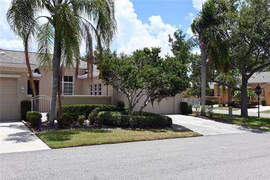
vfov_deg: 40.7
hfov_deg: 58.4
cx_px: 135
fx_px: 242
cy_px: 90
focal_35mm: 32
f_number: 7.1
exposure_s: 1/400
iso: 100
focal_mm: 21.5
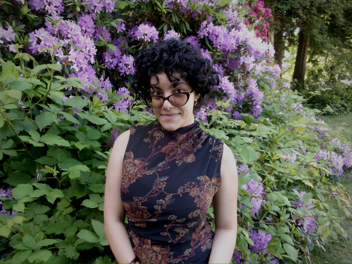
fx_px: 285
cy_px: 132
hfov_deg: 63.4
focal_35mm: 28
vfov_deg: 49.7
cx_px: 176
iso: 136
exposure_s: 1/34
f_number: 3.9
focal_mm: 5.1
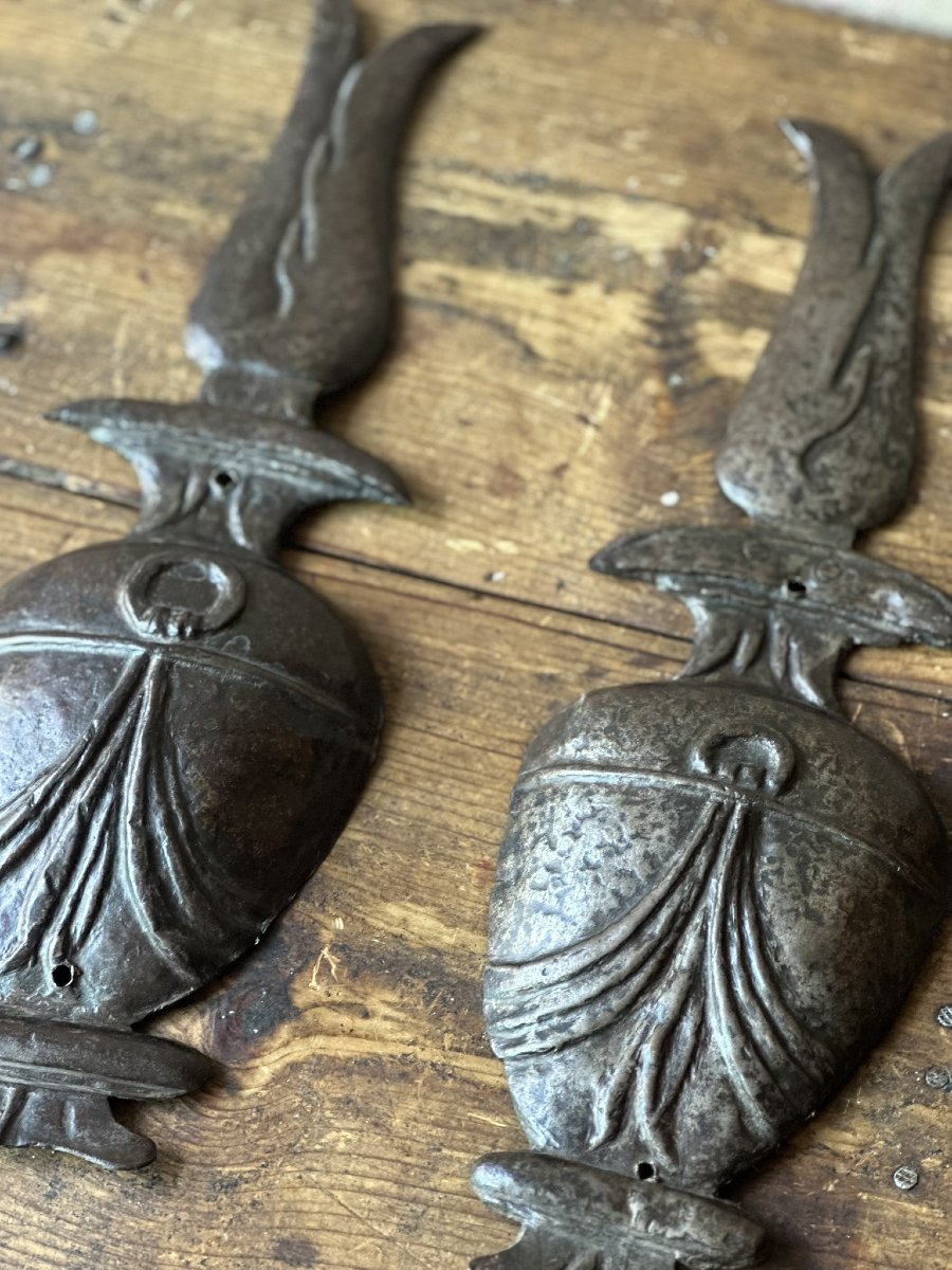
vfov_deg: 25.3
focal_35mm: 77
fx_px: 2824
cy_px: 635
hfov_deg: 19.1
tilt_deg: -58.6
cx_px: 476
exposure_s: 1/33
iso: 250
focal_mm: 9
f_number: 2.8
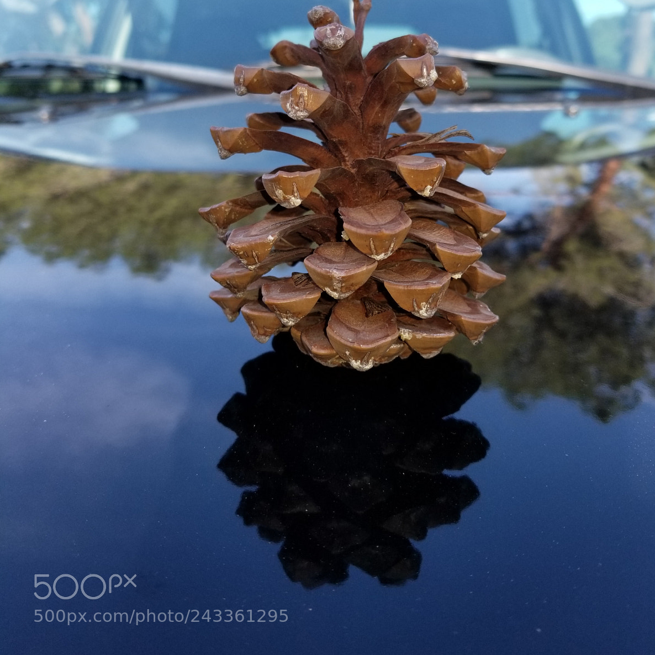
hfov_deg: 52.5
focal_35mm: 31
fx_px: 664
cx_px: 331
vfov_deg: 51.5
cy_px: 218
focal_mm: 4.25
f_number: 1.7
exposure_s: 1/427
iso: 50
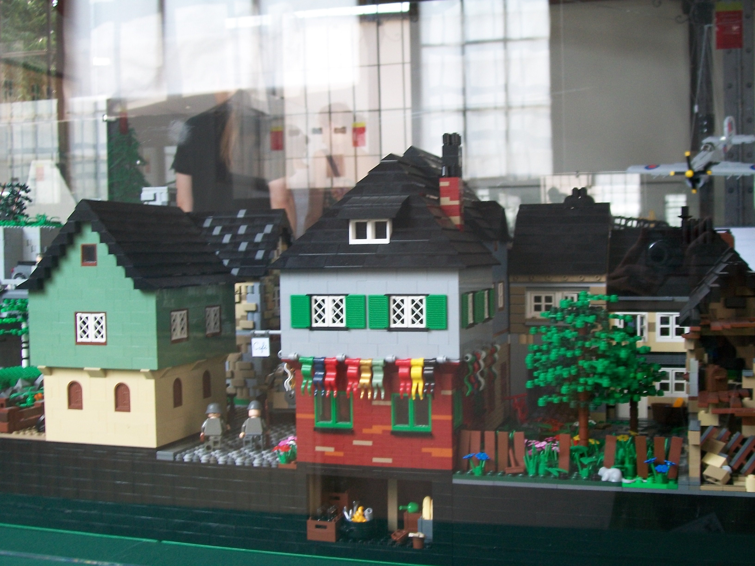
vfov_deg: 32.2
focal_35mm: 45
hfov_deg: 42.1
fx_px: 981
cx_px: 378
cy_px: 283
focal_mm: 7.6
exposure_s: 1/40
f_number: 3
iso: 80
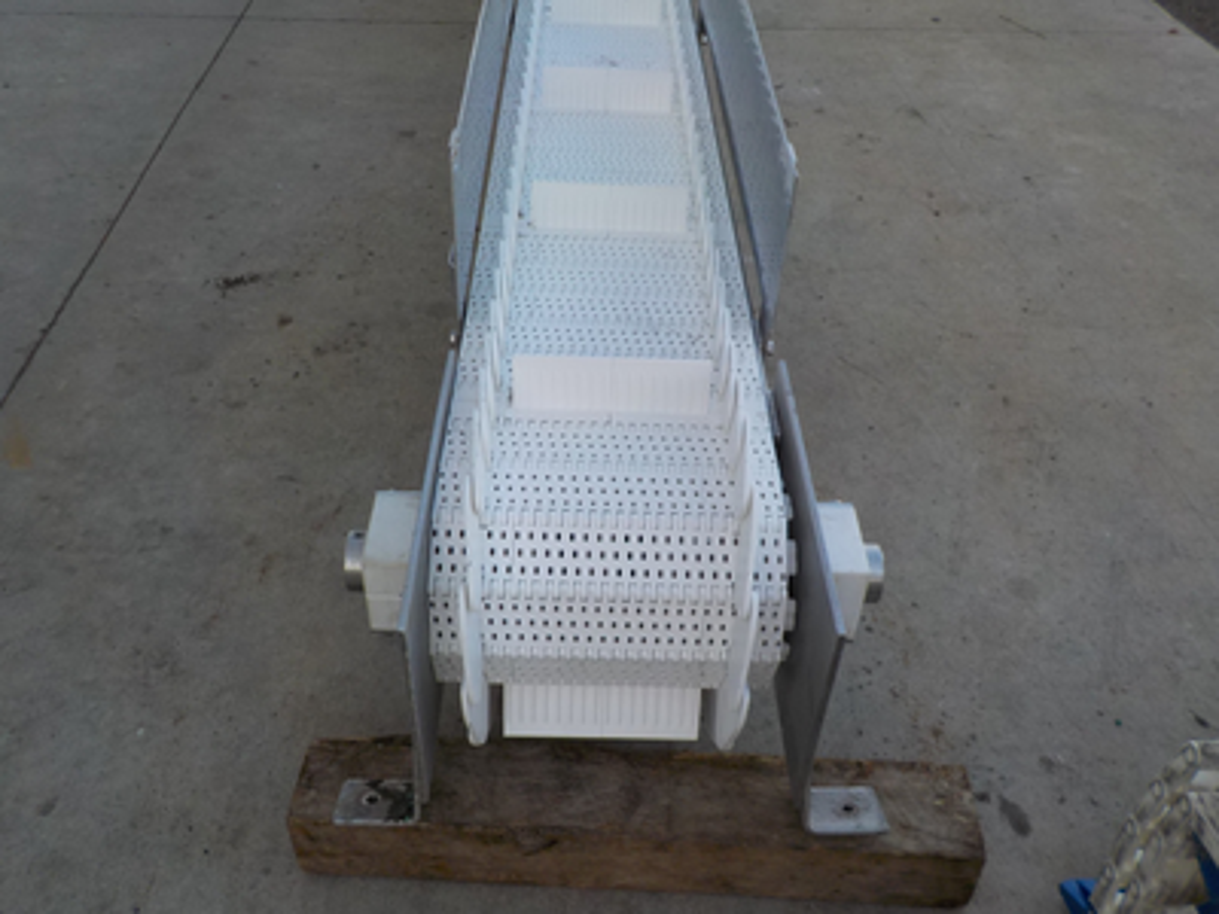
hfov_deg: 60.0
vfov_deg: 46.8
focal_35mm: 30
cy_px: 457
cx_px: 610
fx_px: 1056
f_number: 3.3
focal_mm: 4.1
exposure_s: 1/160
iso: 125
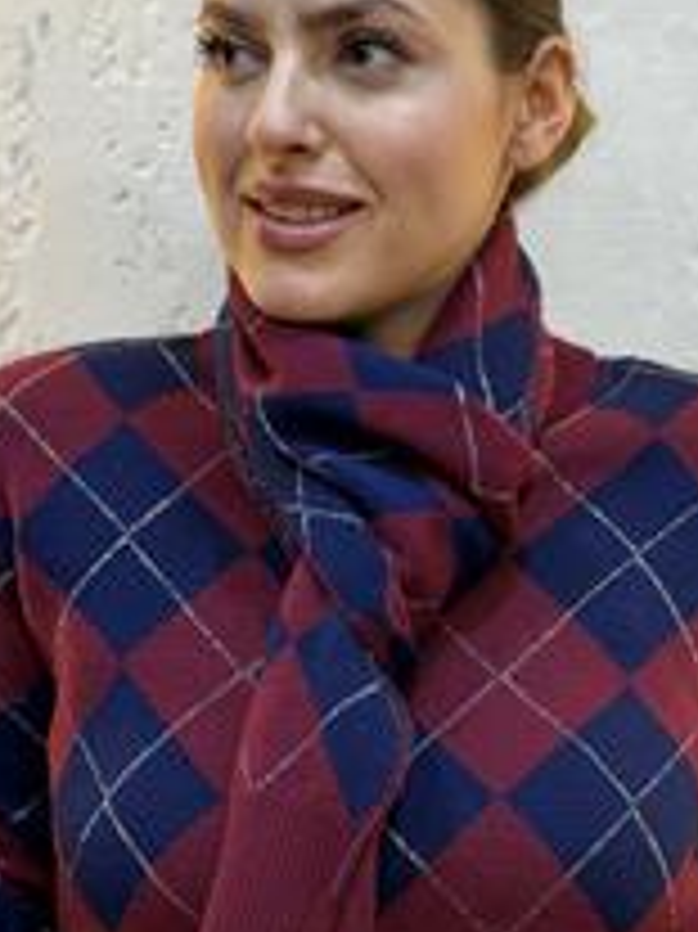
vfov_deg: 20.3
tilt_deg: -8.5
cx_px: 387
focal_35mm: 96
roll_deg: +0.3
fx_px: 2584
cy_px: 655
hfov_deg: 15.4
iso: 80
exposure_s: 1/100
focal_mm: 6.76
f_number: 1.78
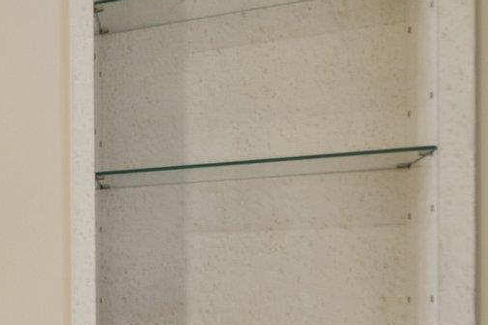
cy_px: 306
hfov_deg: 20.5
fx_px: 772
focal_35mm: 57
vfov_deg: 23.0
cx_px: -443
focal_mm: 14
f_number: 8
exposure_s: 1/20
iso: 400
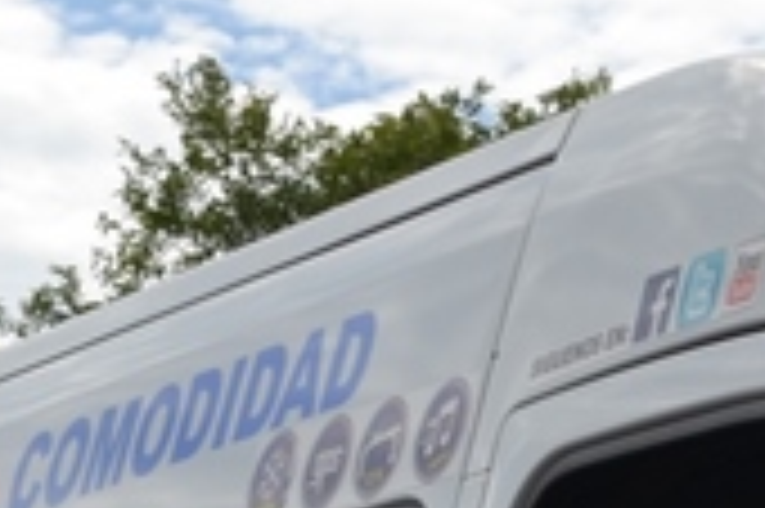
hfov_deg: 8.2
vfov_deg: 5.4
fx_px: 5180
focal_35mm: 244
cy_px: 1403
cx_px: 1274
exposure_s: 1/200
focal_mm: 24
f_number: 7.1
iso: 100
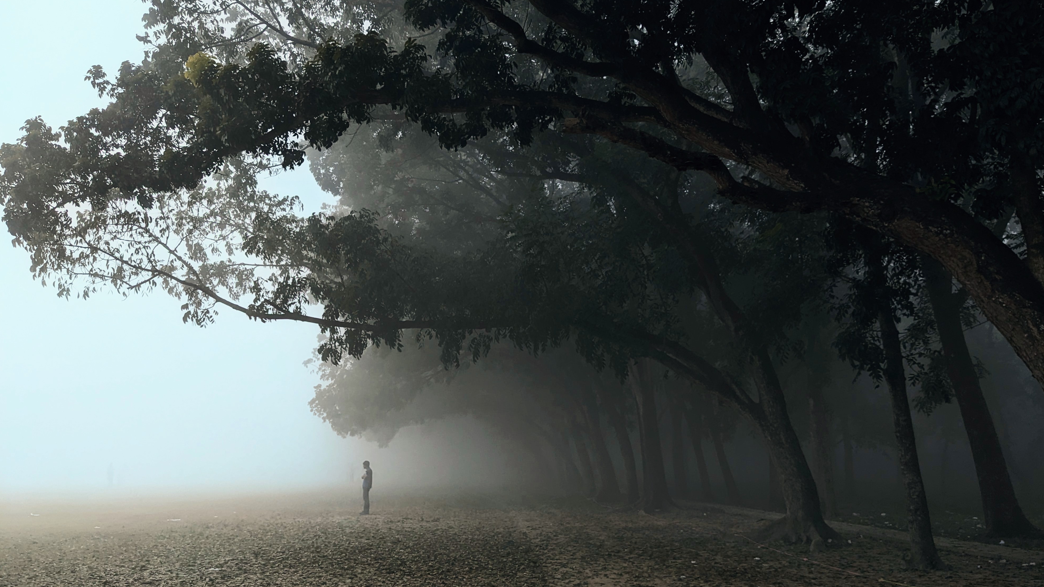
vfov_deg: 38.9
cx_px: 526
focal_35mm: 30
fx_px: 831
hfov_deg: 64.3
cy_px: 299
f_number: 1.73
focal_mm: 4.38
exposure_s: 1/2597
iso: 58
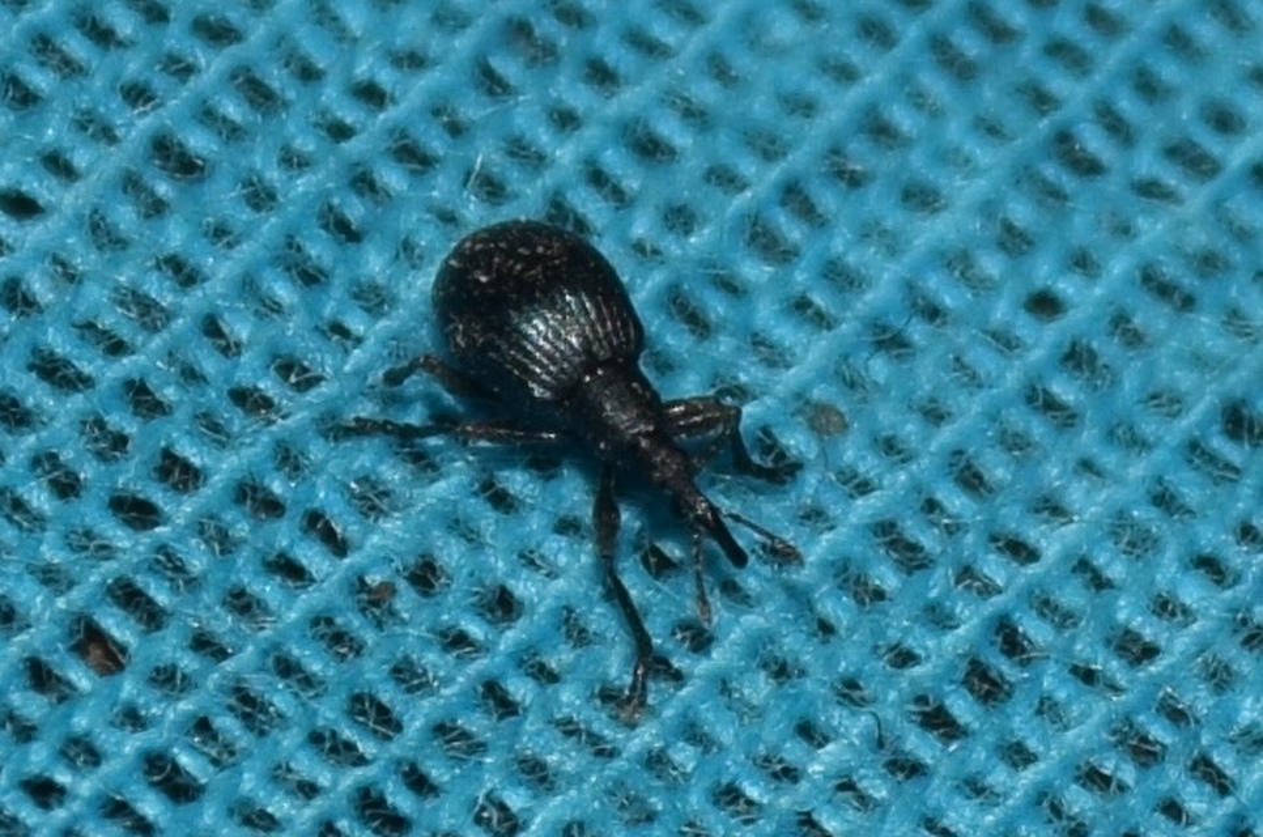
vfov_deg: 6.5
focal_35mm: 210
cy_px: 418
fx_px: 7353
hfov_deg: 9.8
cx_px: 632
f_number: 8
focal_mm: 140
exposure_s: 1/60
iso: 100
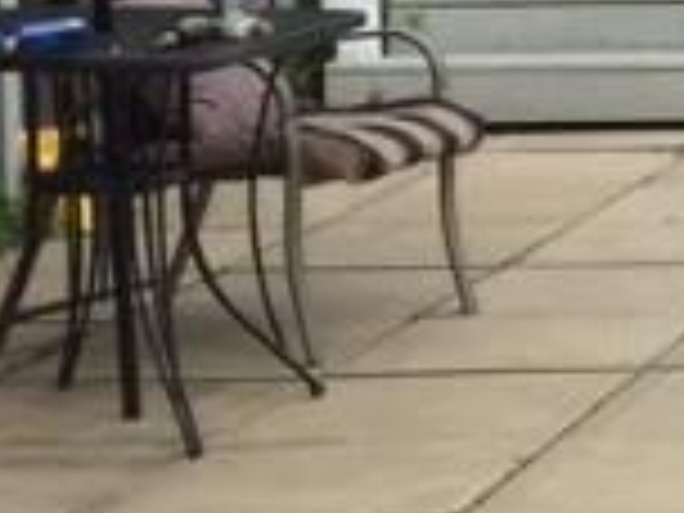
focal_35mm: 195
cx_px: 1858
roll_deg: -1.0
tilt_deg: -2.5
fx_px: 3853
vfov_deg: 7.5
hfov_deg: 8.8
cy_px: -256
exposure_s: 1/1068
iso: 32
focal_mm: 4.15
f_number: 2.2
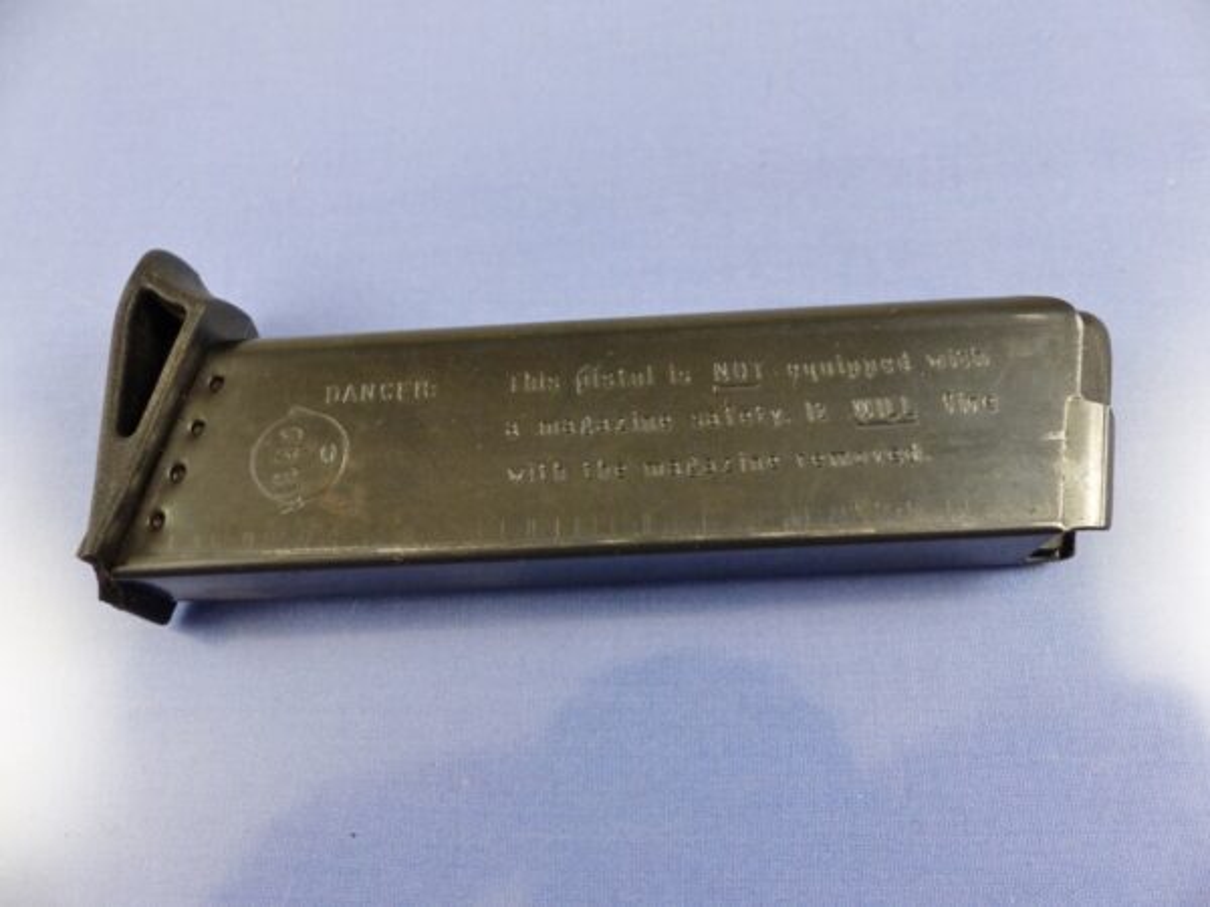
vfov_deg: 54.9
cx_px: 605
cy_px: 454
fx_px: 874
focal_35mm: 25
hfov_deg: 69.4
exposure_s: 1/60
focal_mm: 4.5
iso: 200
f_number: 2.8
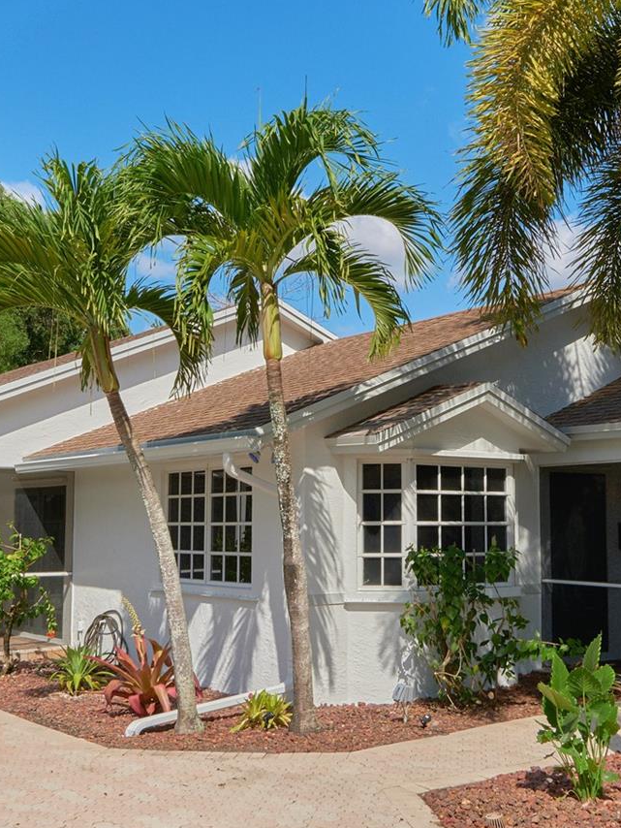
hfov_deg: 51.3
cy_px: 422
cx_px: 346
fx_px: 646
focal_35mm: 27
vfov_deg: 65.3
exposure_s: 1/2500
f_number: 11
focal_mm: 10
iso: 640
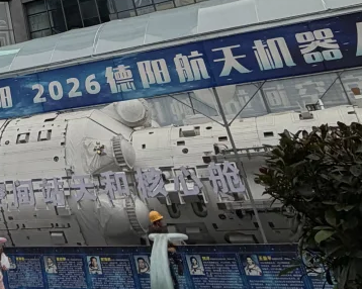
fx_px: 589
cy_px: -104
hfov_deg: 27.0
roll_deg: +1.8
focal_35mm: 55
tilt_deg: +29.2
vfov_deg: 23.7
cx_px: -142
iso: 64
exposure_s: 1/479
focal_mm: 2.22
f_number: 2.2
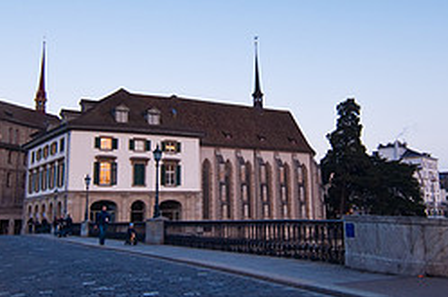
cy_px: 102
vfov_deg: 31.5
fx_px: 522
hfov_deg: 46.5
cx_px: 234
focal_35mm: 42
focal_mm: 12
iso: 200
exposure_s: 1/80
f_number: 4.5
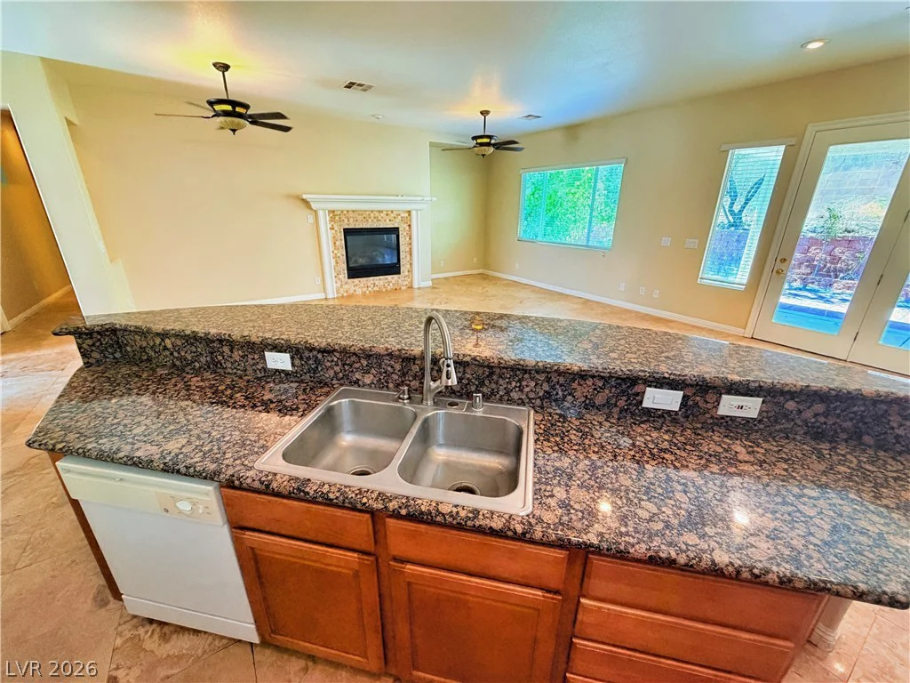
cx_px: 455
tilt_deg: -18.9
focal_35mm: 14
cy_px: 342
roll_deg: +0.1
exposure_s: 1/120
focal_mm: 2.22
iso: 320
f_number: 2.2
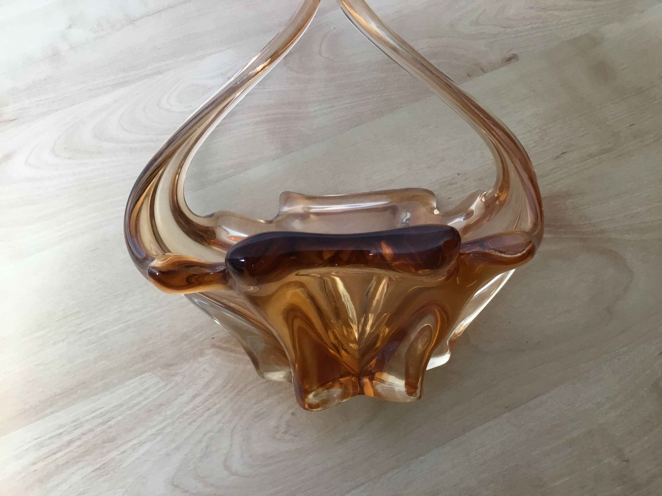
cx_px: 331
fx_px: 593
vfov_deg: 45.4
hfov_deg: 58.4
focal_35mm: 31
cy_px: 248
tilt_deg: -65.2
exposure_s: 1/33
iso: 40
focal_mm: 3.3
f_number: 2.4
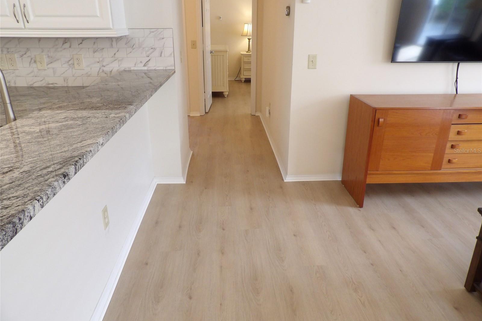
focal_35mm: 25
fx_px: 335
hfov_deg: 71.5
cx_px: 241
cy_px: 150
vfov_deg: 51.2
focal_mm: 4.3
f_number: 3.2
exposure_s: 1/17
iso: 214
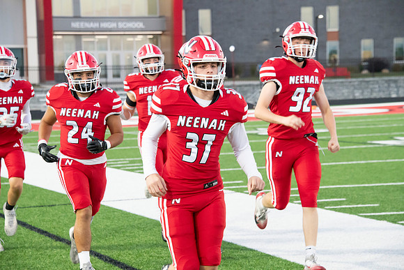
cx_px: 202
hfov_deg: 15.2
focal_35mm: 135
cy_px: 135
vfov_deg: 10.2
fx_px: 1515
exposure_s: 1/320
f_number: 7.1
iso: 8000
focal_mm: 135
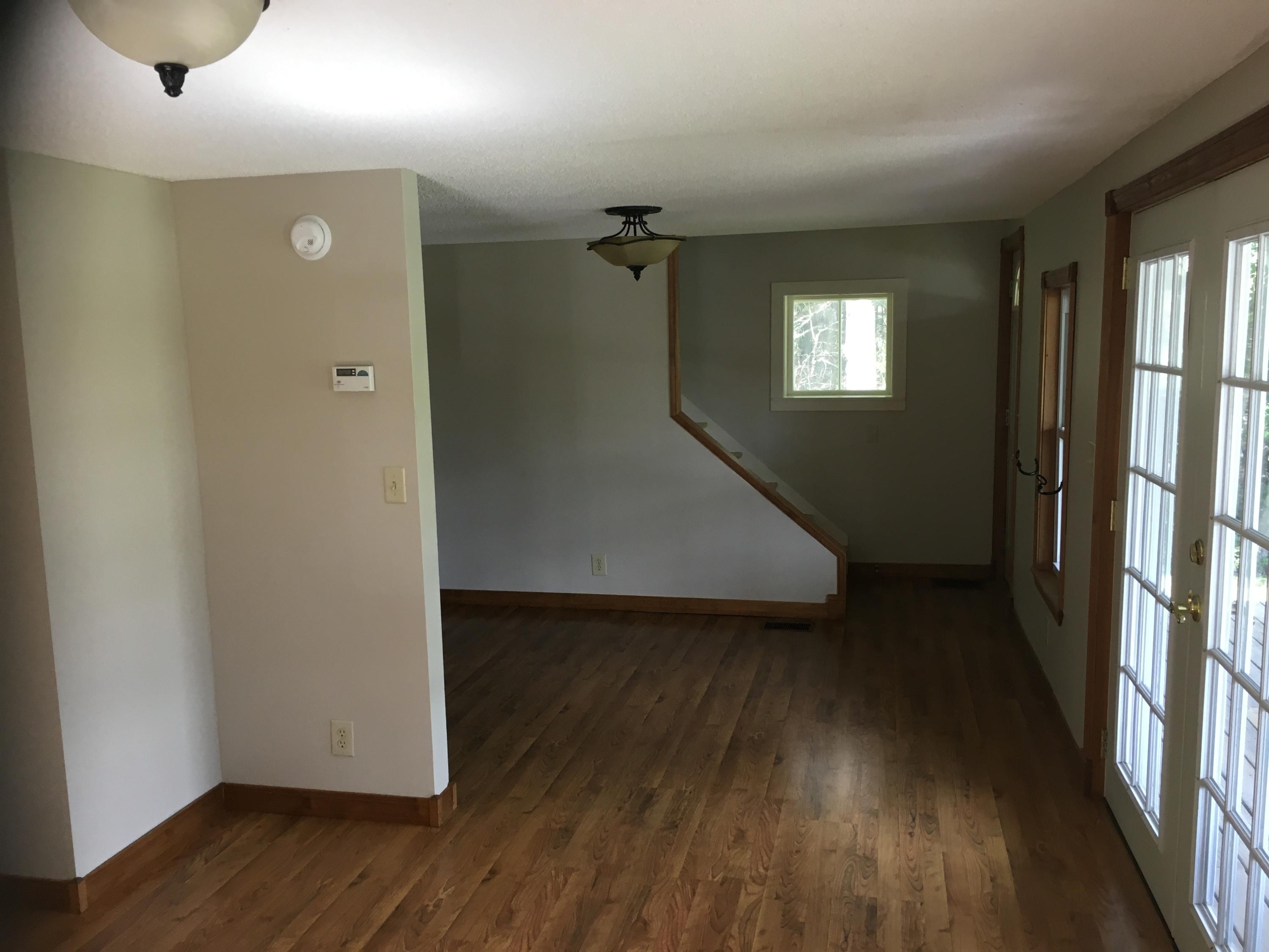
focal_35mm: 29
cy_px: 476
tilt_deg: -6.4
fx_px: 1063
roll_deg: +2.6
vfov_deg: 48.2
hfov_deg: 61.7
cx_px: 634
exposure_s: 1/30
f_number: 2.2
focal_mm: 4.15
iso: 32
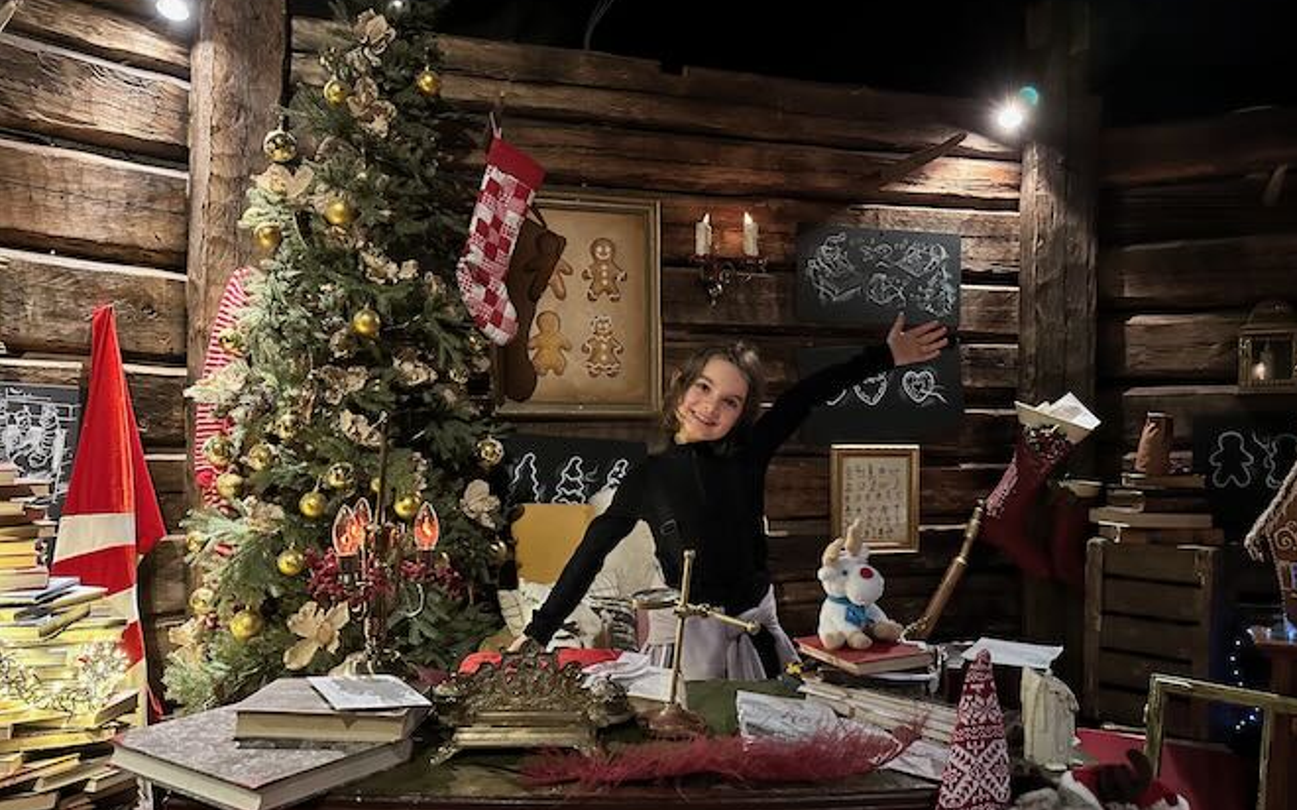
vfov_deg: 45.9
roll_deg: -0.5
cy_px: 455
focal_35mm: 27
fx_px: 954
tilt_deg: -1.7
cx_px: 686
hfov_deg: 68.4
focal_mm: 6.86
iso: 1250
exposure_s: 1/25
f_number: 1.78
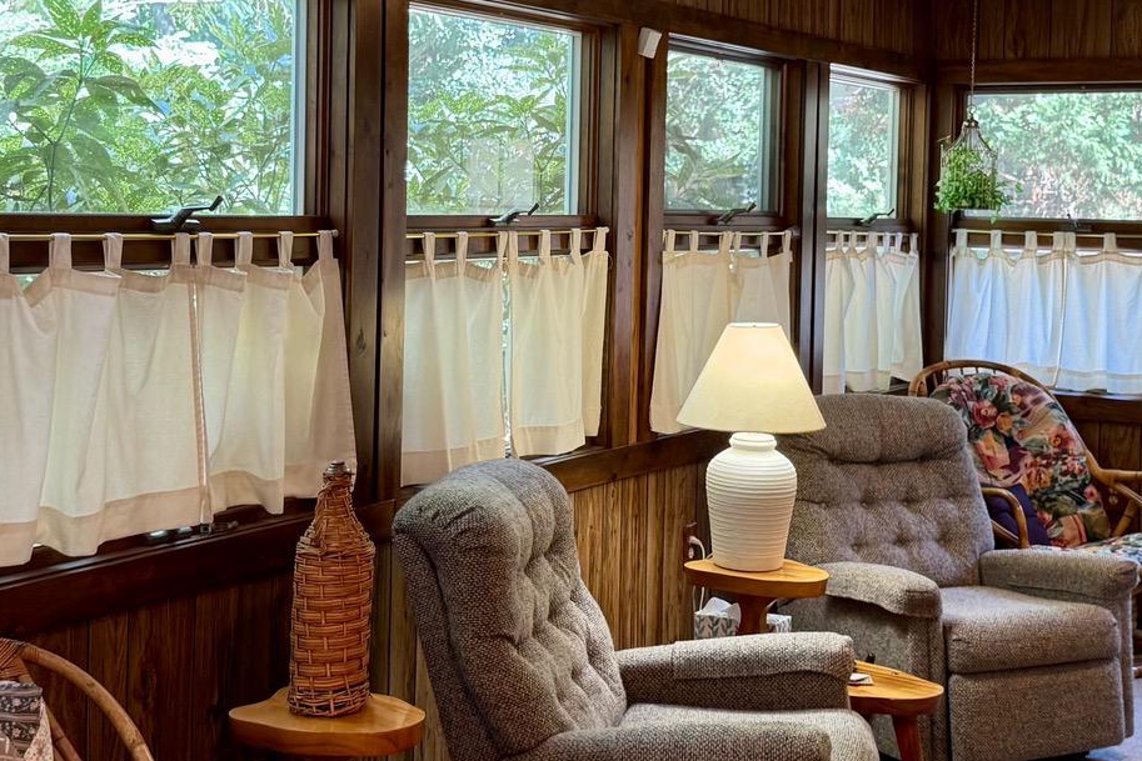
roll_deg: -2.0
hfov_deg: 35.6
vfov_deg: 24.1
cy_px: 239
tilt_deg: -2.6
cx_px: 617
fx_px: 1777
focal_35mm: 56
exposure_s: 1/60
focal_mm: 6.76
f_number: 1.78
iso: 160
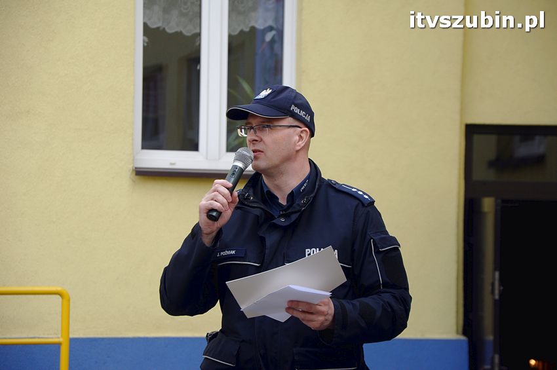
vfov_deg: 8.7
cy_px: 185
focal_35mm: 158
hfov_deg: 13.1
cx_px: 278
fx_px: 2434
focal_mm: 105
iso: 500
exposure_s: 1/640
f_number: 6.3
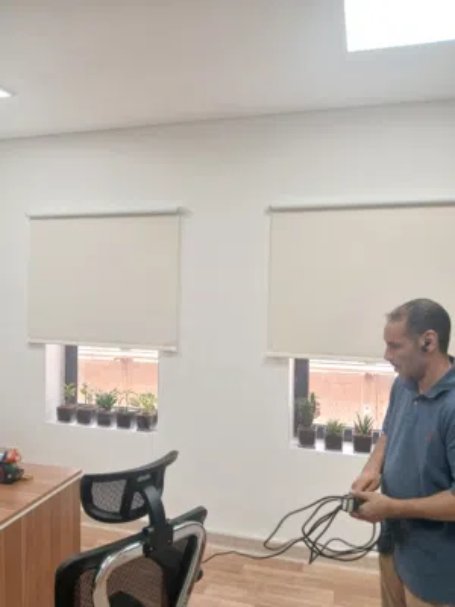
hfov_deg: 53.1
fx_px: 456
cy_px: 304
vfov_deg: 67.3
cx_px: 228
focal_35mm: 26
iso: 200
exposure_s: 1/50
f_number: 1.8
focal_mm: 3.98
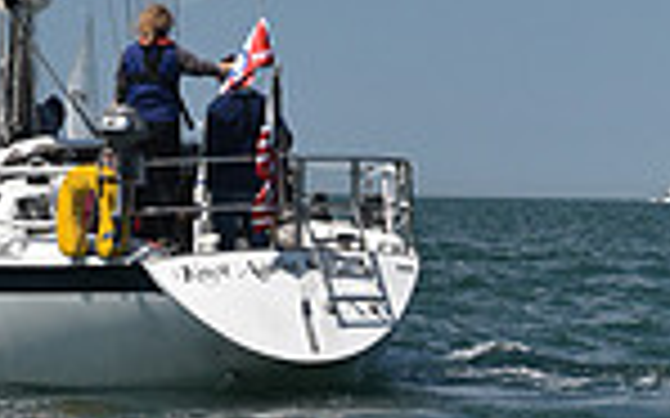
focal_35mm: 278
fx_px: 5074
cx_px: -106
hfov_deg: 7.5
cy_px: -728
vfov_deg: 4.6
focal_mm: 70
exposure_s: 1/800
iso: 320
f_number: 6.3
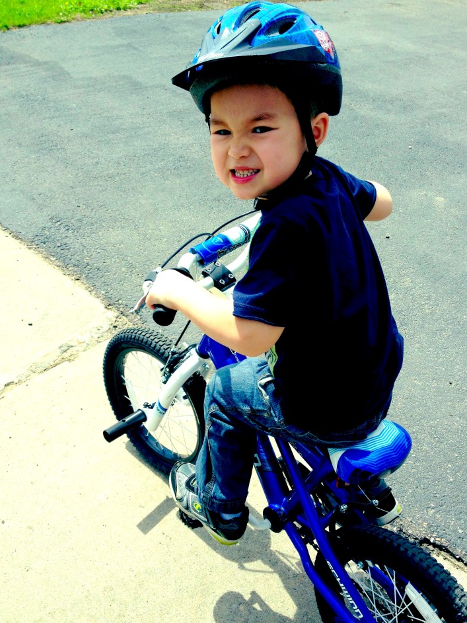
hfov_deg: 37.7
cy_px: 324
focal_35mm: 38
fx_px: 684
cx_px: 251
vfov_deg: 49.0
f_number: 2.4
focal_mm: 4.28
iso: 50
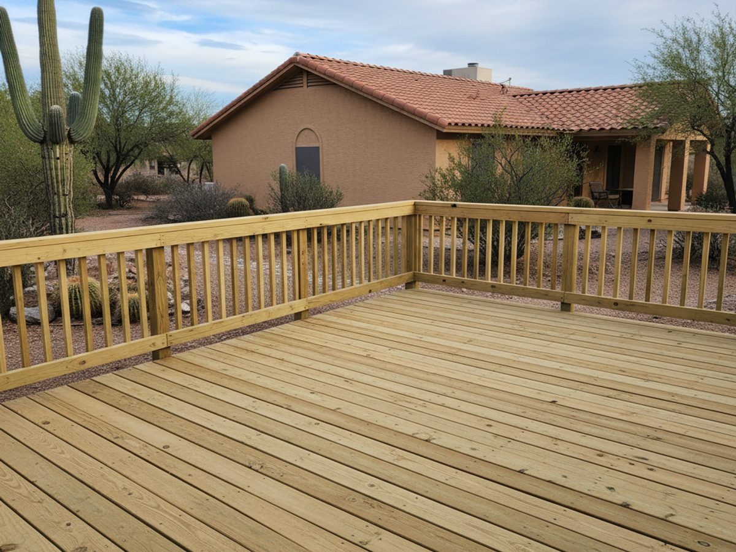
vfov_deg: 58.9
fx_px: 489
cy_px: 276
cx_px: 368
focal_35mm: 23
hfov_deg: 73.9
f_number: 1.8
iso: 803
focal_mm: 6.4
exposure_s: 1/701
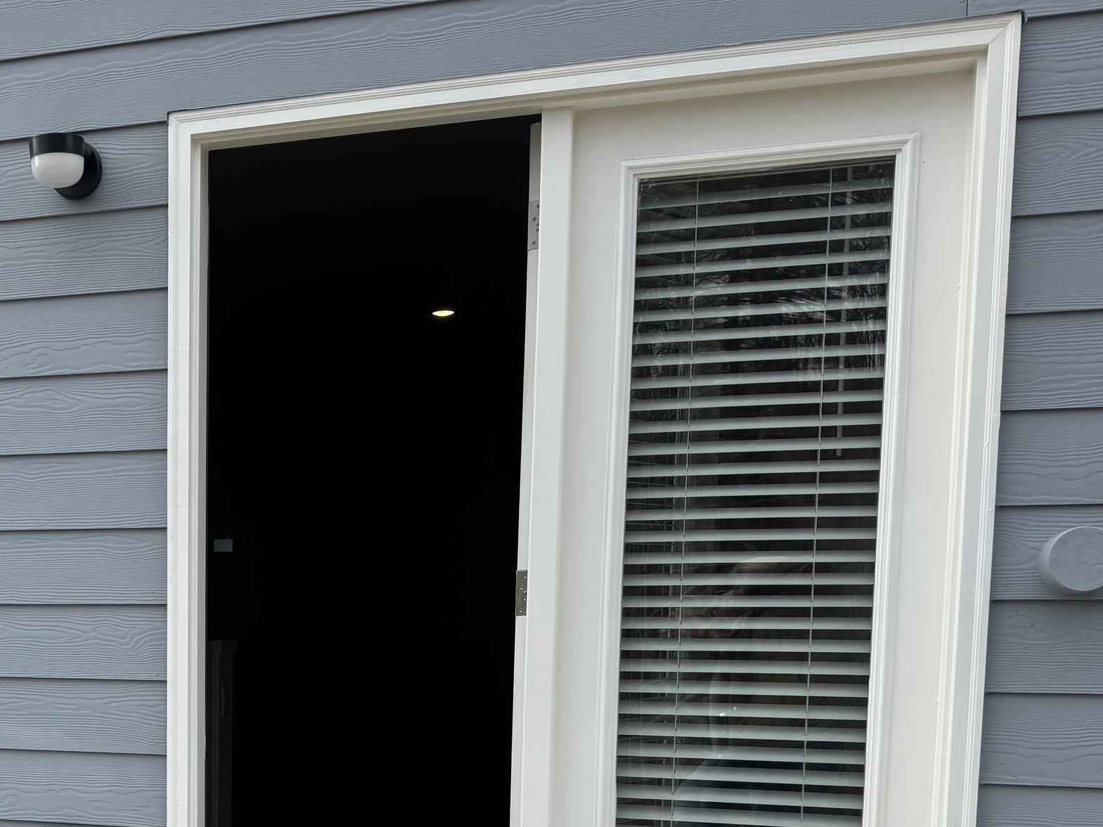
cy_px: 741
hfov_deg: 38.1
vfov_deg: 29.6
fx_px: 1498
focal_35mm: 47
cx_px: 141
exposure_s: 1/1767
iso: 80
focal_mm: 6.76
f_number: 1.78
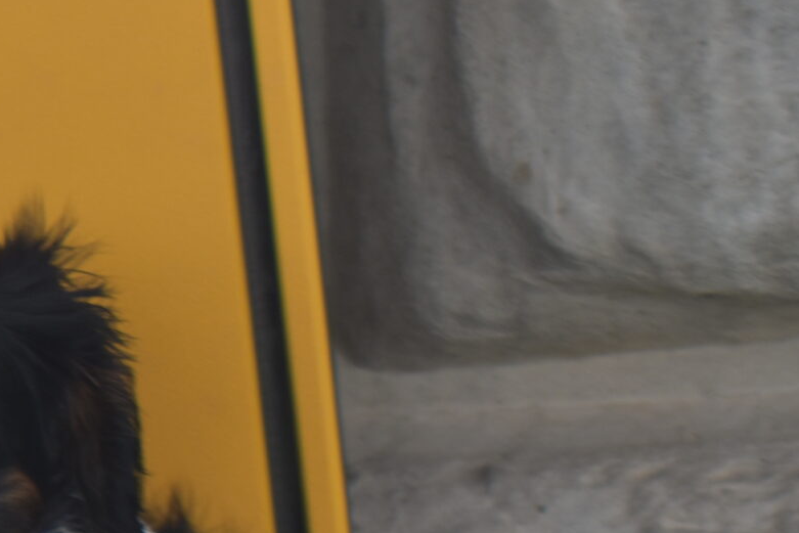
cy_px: 592
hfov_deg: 8.7
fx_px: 5239
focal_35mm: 236
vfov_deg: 5.8
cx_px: 3
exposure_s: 1/200
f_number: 5.3
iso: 200
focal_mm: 48
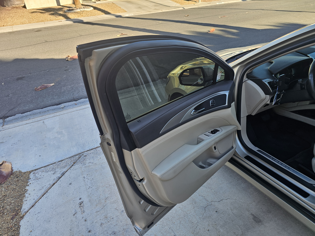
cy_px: 118
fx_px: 209
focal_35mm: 23
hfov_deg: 73.9
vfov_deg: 58.9
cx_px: 158
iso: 20
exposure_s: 1/207
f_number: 1.7
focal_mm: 6.3
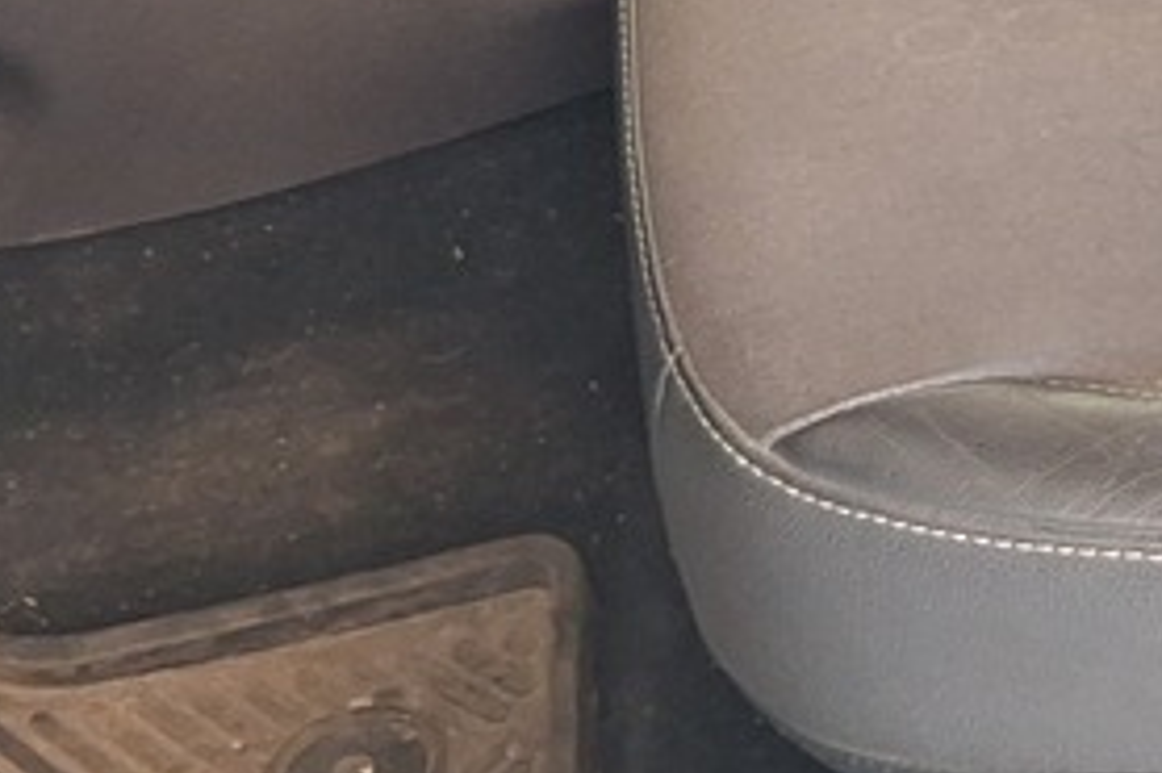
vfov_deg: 9.9
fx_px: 4000
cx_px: 1643
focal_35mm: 124
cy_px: -1011
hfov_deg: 15.5
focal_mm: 5.54
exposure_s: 1/50
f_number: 1.8
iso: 125
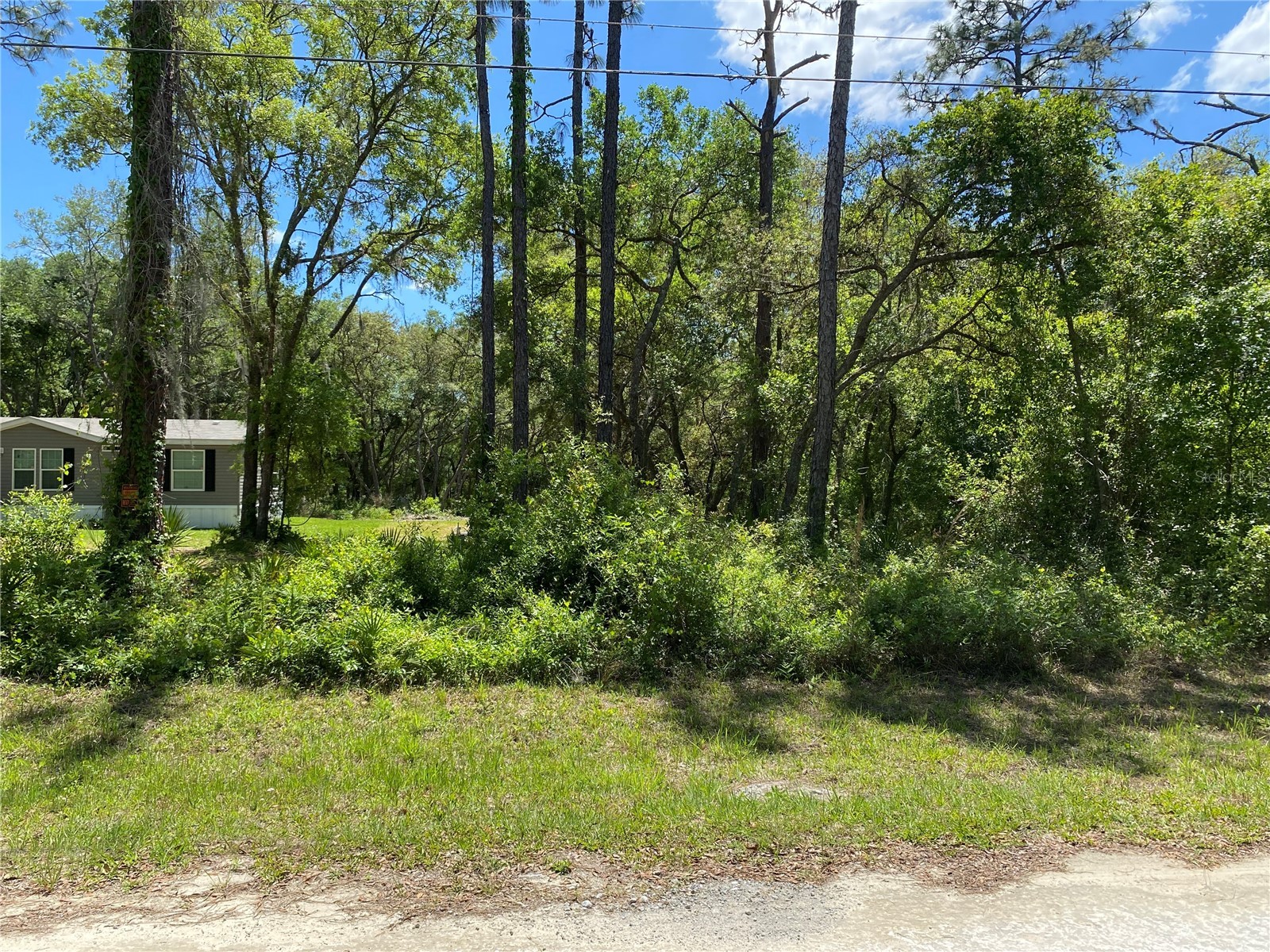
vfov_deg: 53.1
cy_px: 476
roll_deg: +0.9
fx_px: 954
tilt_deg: +1.1
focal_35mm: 26
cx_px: 635
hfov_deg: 67.3
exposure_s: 1/1287
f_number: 1.8
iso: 32
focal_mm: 4.25
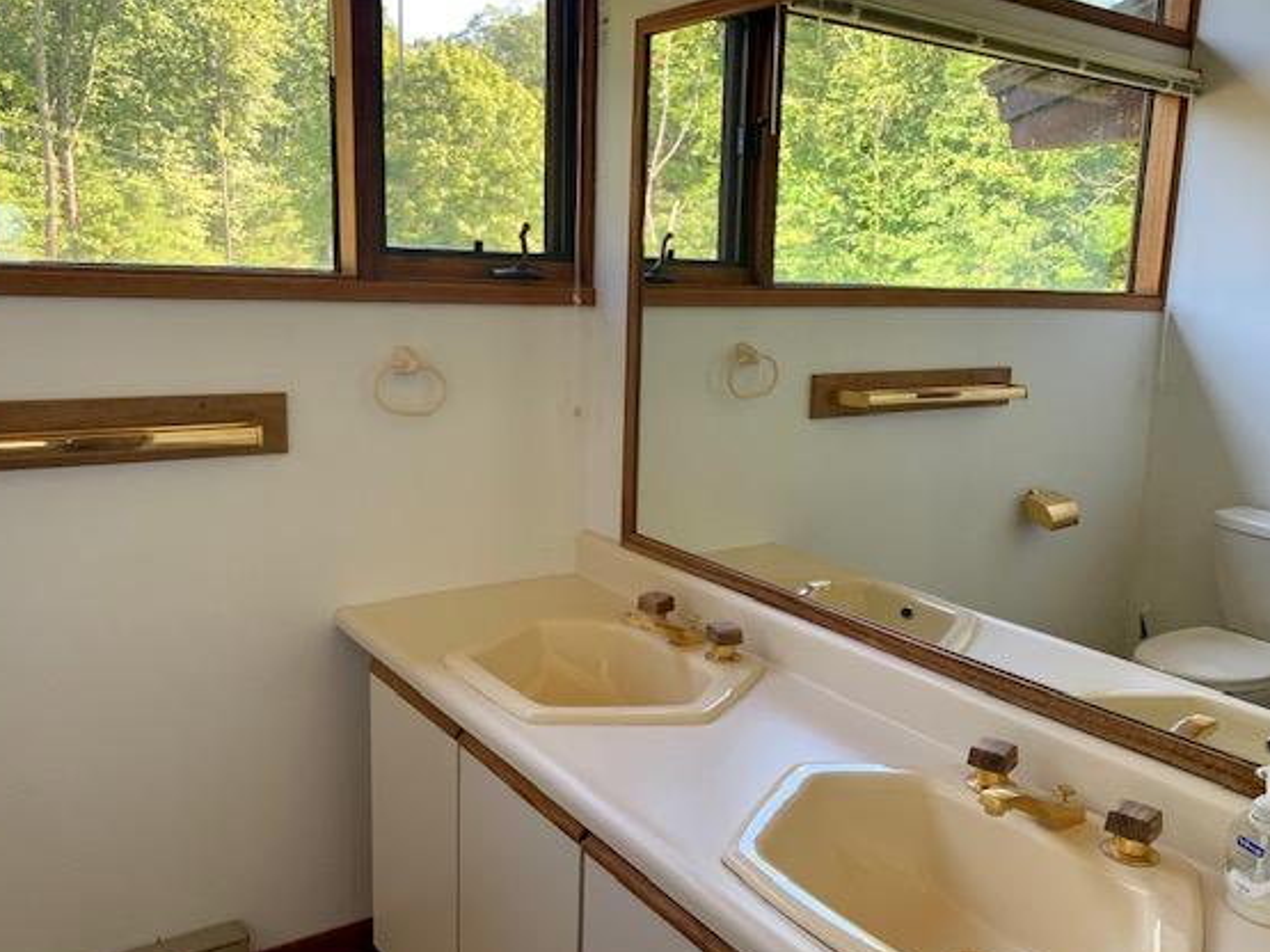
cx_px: 629
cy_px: 508
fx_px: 1100
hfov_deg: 60.0
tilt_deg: -10.9
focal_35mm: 30
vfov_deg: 46.8
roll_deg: -2.1
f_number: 1.8
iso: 50
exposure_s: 1/121
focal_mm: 4.25
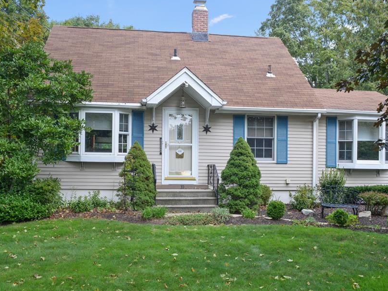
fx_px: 426
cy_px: 138
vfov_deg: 37.7
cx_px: 192
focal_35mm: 38
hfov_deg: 49.0
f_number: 9
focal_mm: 31
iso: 1250
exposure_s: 1/640
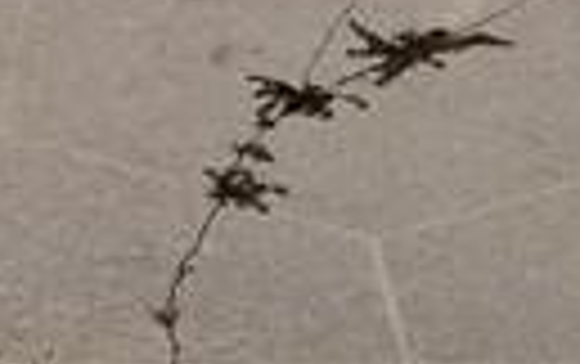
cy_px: -1357
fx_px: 3466
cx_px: 130
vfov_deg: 5.0
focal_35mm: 219
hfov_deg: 9.5
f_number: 1.7
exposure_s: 1/5792
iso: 50
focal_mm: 4.25
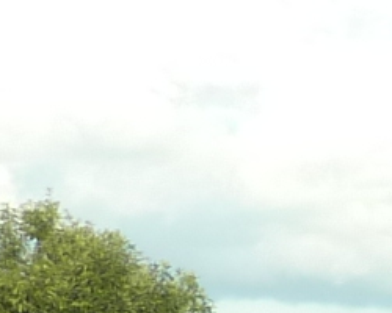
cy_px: 606
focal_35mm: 200
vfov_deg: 7.5
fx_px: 2320
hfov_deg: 7.1
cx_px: 1592
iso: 125
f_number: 4
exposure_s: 1/125
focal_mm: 4.1
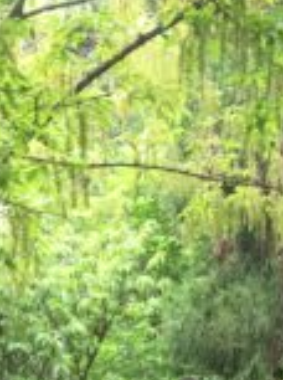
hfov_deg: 12.9
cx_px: 181
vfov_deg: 16.2
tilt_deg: +9.2
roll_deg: -0.7
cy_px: 527
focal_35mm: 114
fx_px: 1248
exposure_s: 1/60
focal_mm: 4.15
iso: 32
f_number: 2.2
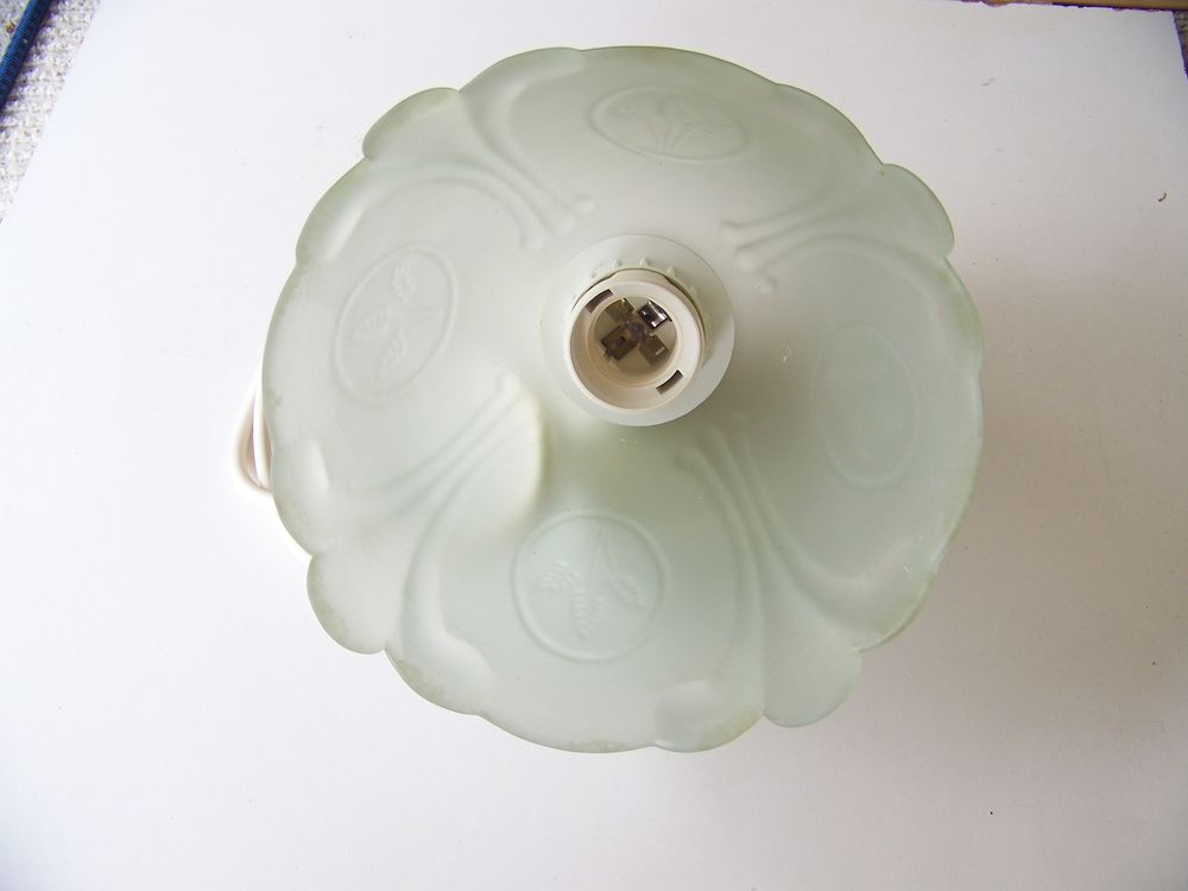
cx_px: 594
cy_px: 446
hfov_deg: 51.4
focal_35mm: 36
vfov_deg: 39.7
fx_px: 1235
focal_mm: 5.85
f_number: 2.8
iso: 64
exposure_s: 1/60
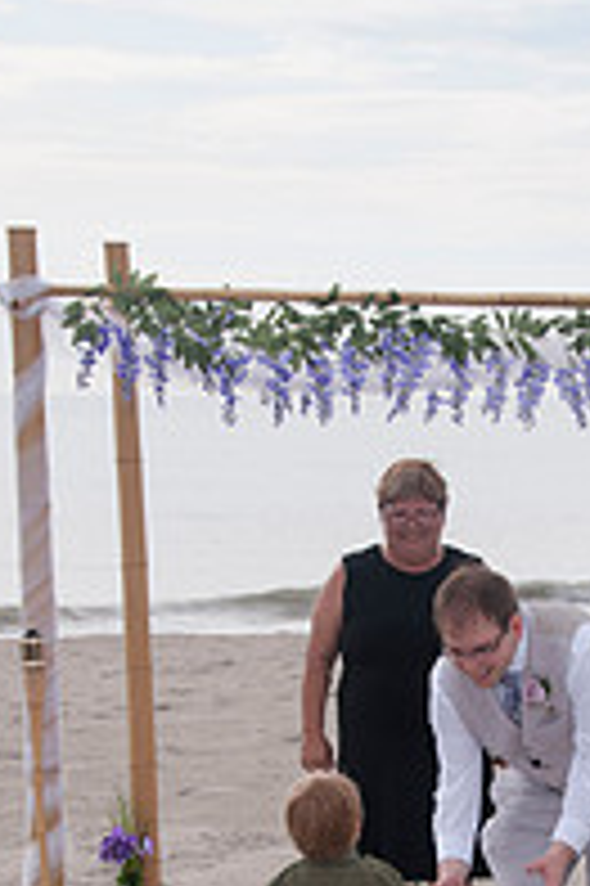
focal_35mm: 137
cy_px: 765
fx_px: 3374
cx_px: 534
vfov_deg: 14.9
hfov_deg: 9.9
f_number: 9
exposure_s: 1/250
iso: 100
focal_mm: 40
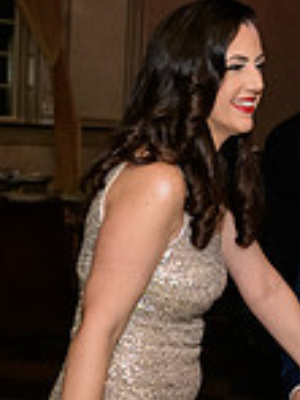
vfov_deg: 19.1
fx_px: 1179
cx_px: 222
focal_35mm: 102
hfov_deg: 14.5
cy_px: 296
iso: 1600
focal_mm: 27
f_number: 3.2
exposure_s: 1/125
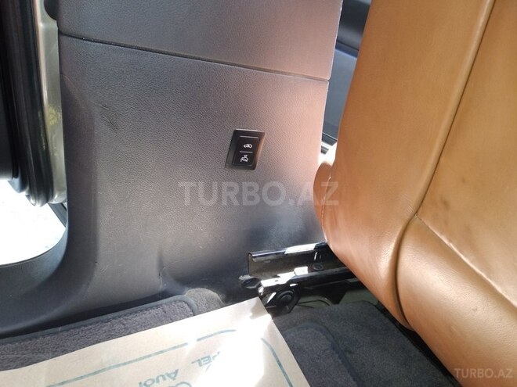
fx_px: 388
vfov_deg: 53.1
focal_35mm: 26
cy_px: 194
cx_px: 258
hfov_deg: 67.3
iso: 320
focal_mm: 3.81
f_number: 2.2
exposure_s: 1/50
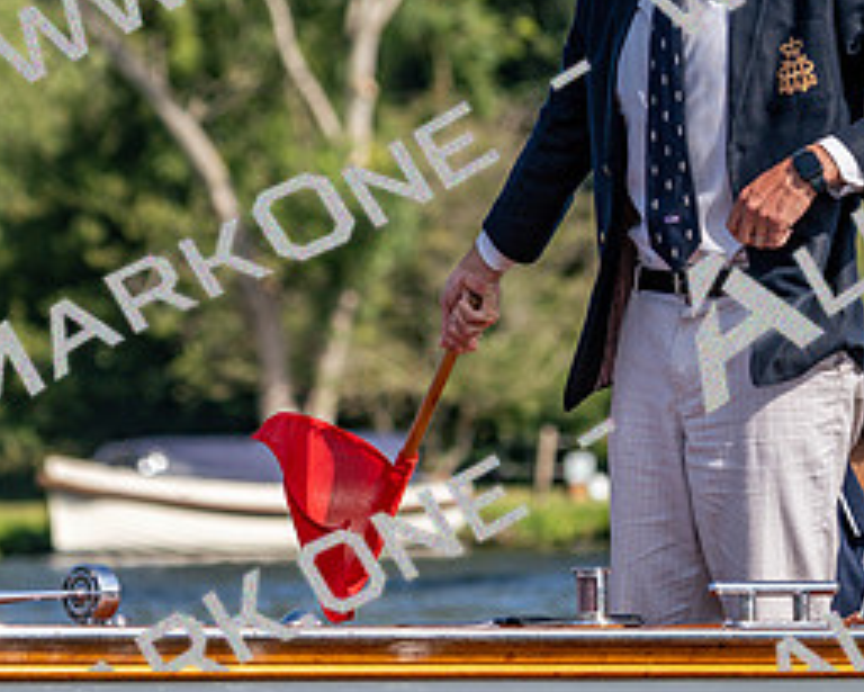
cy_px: 93
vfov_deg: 3.6
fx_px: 10872
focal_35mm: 425
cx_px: 398
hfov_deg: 4.6
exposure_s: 1/1600
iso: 320
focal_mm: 200
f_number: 5.6
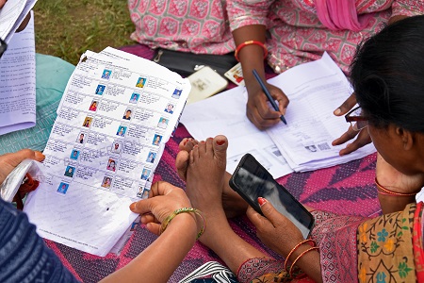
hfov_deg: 26.0
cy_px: 142
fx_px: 919
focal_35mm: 78
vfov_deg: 17.5
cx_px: 212
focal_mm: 52
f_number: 5
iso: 400
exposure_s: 1/400
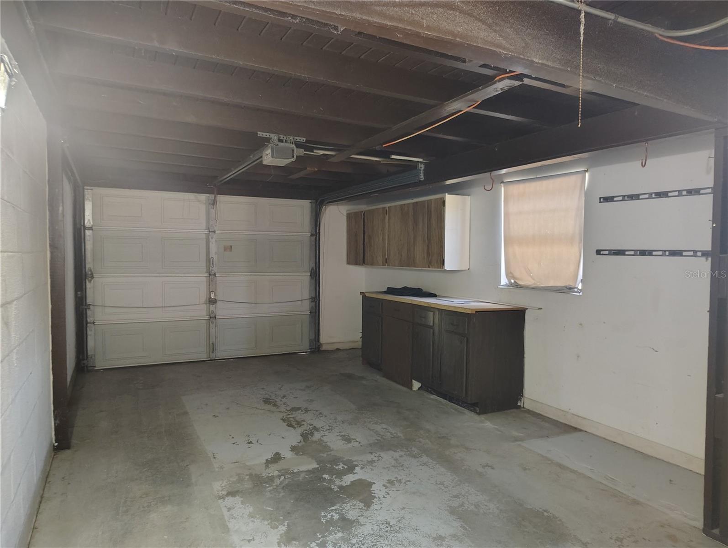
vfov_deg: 56.9
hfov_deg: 71.5
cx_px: 364
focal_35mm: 24
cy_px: 274
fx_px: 505
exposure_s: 1/24
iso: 3366
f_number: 1.8
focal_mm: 5.56
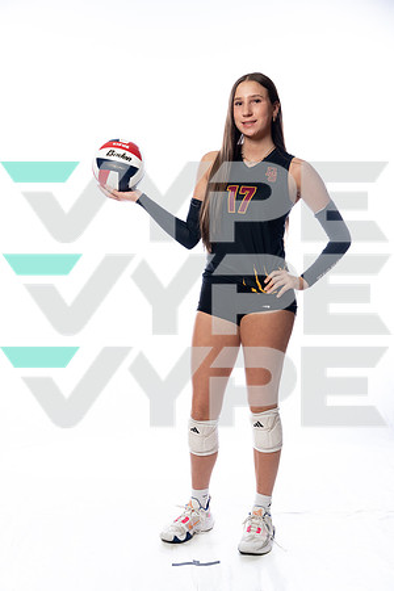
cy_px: 296
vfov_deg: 39.6
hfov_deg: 27.0
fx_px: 821
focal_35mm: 50
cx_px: 197
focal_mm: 50
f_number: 5.6
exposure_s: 1/250
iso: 640
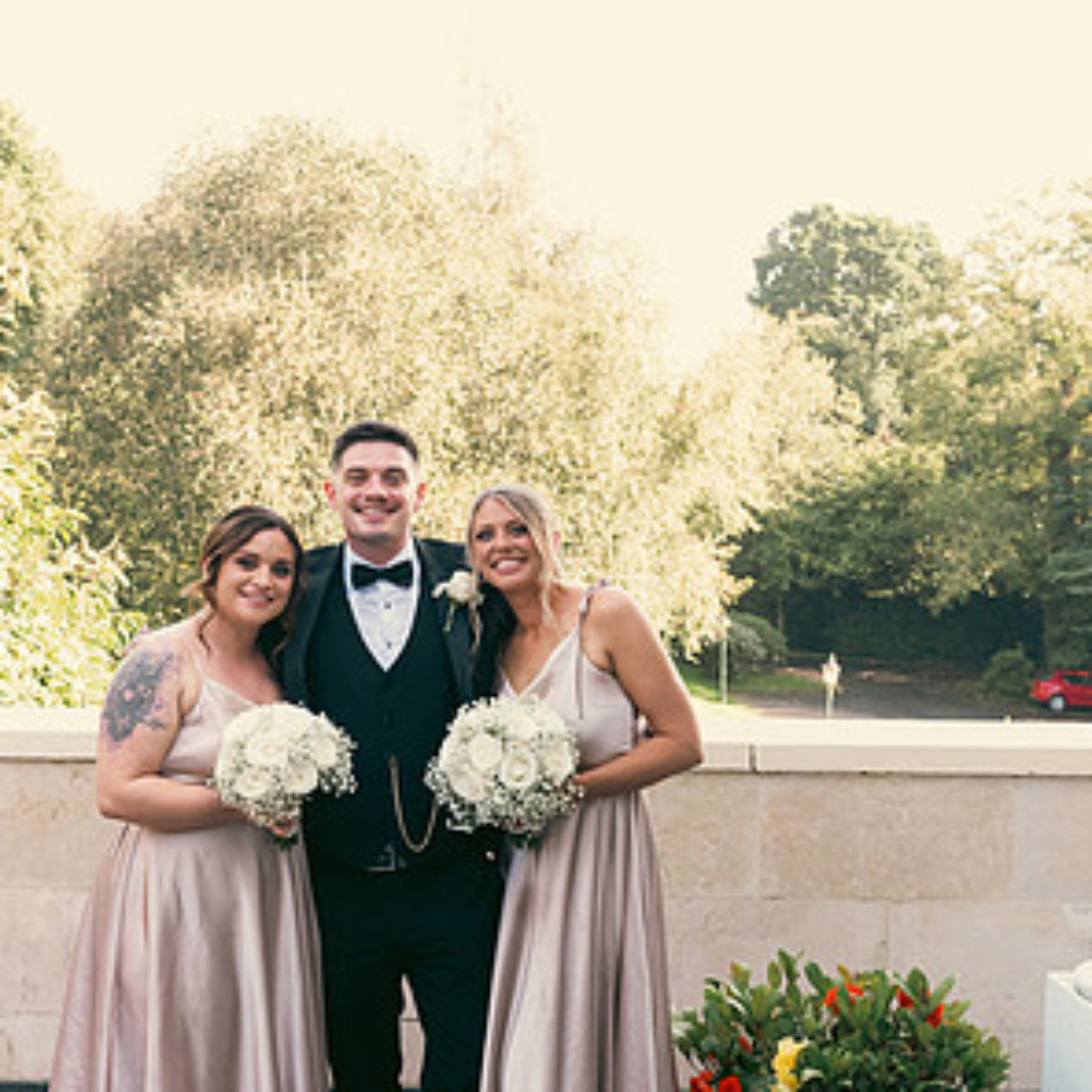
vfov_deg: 28.5
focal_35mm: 60
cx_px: 387
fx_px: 2141
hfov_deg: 28.5
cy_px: 710
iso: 320
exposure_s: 1/160
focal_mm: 36
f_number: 6.3
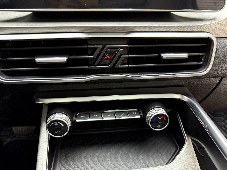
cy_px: 85
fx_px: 157
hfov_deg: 71.6
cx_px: 114
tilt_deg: -31.7
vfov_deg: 56.8
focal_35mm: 24
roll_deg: -1.6
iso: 500
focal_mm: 6.76
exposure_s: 1/50
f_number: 1.78
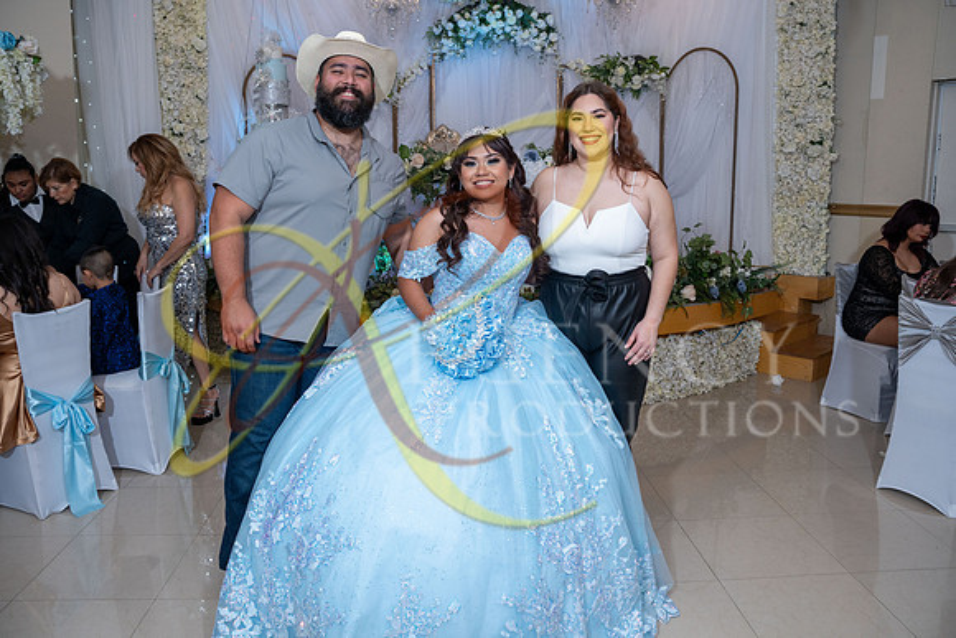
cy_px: 319
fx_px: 744
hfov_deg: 65.5
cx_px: 478
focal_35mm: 28
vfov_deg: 46.4
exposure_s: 1/125
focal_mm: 28
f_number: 5.6
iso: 1250
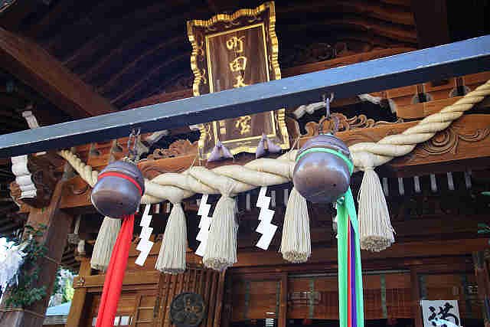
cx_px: 245
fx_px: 545
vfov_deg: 33.4
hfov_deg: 48.4
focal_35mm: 40
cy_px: 164
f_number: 6.3
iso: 1250
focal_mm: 40
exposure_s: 1/200
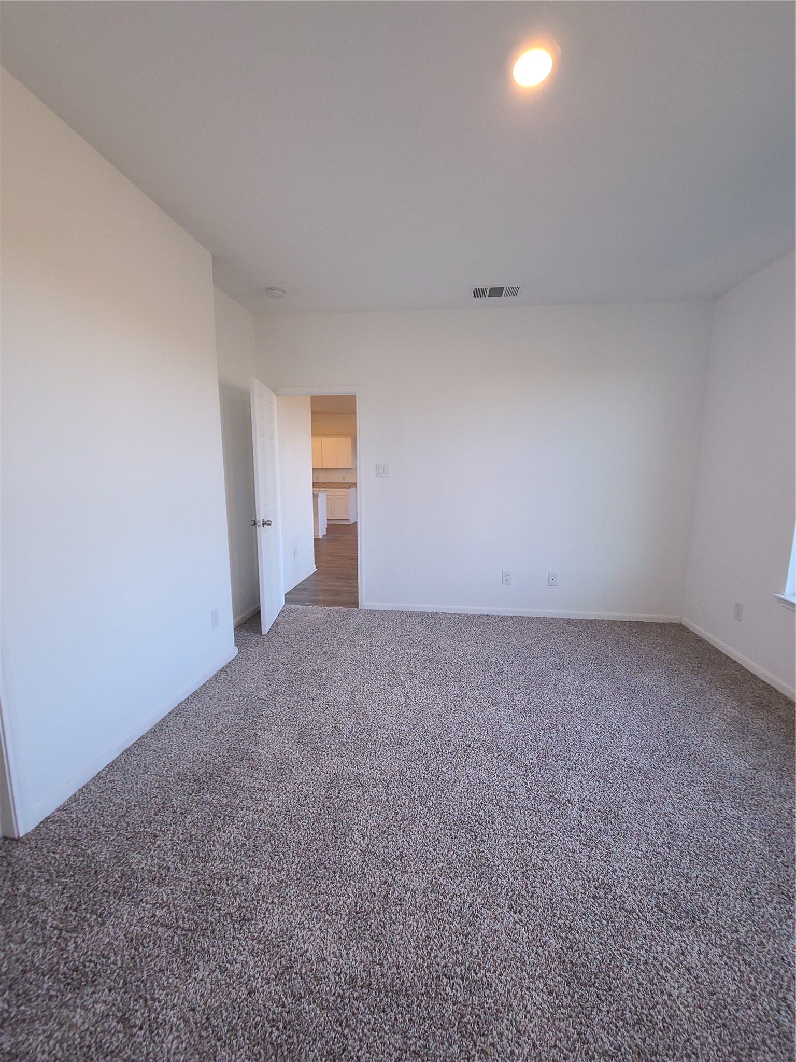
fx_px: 399
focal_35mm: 13
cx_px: 398
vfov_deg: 106.2
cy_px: 531
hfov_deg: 89.9
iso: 100
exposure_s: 1/60
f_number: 2.2
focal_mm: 2.2
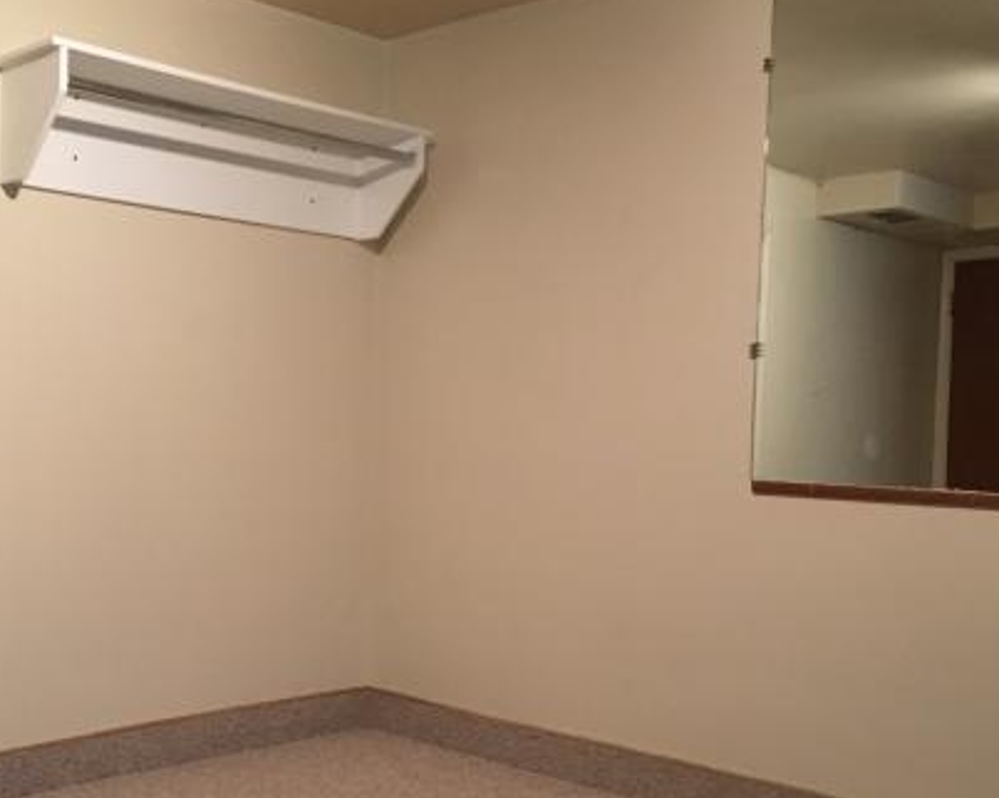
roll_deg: -1.1
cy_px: 461
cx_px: 320
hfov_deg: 40.6
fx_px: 1330
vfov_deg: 33.3
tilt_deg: -1.8
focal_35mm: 45
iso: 250
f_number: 2.2
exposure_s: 1/15
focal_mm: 4.15
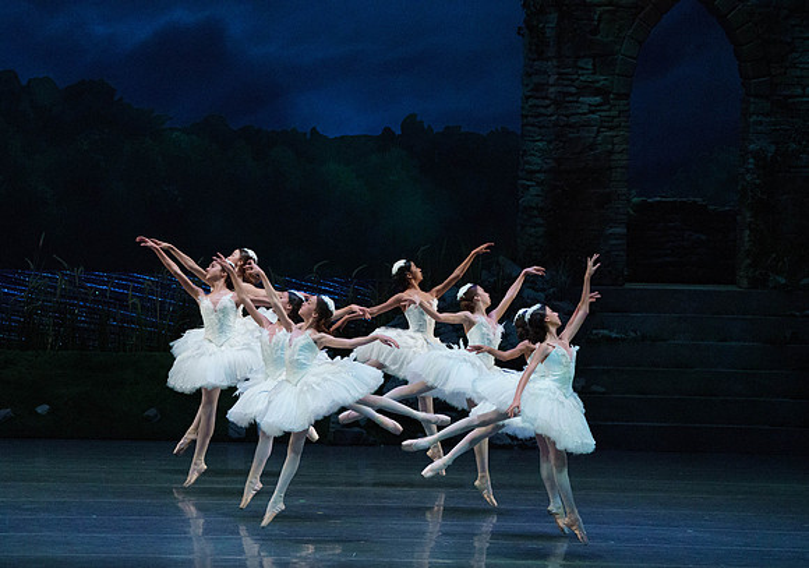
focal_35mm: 238
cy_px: 307
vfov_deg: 6.0
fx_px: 5426
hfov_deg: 8.5
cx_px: 363
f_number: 5.6
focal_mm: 212
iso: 8000
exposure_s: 1/250
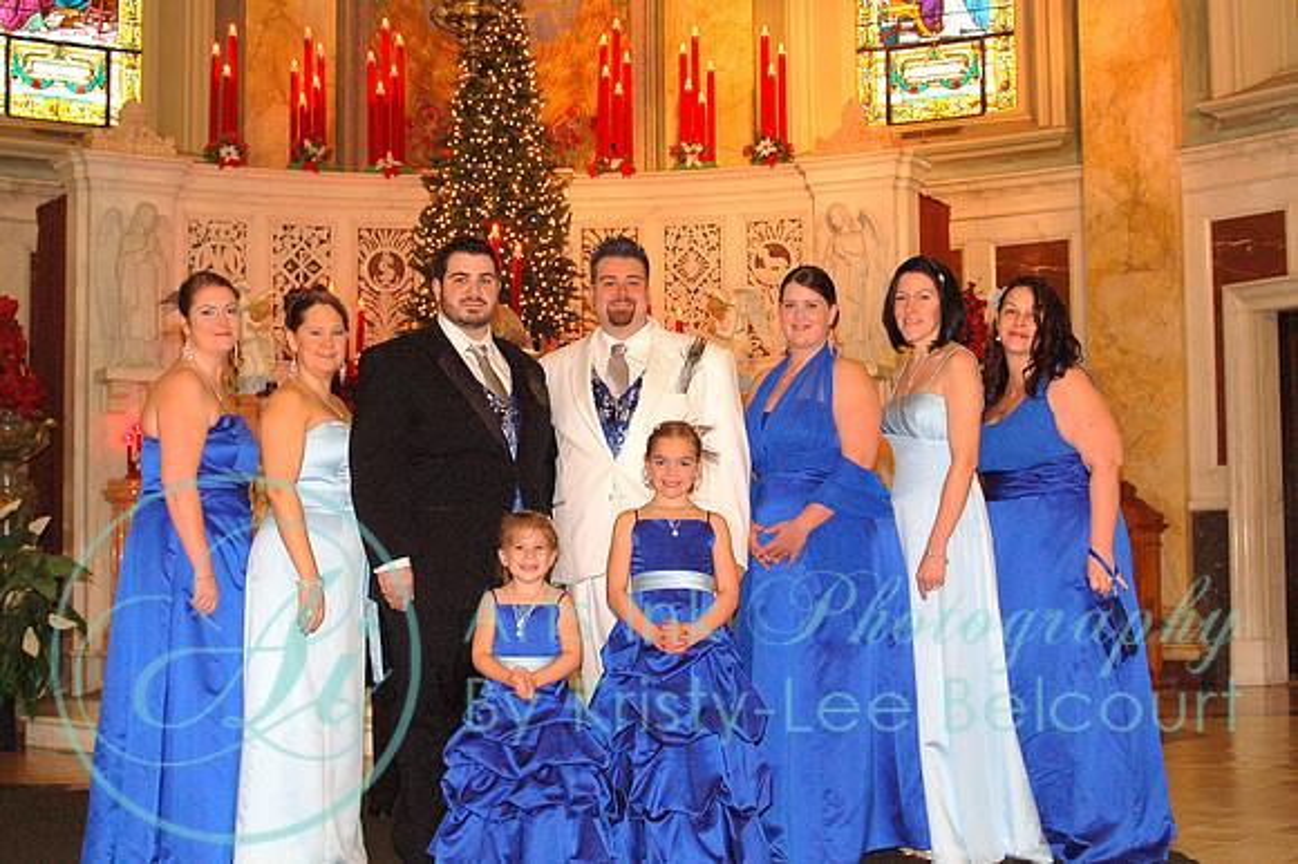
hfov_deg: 38.9
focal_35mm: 51
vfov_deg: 26.5
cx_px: 649
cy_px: 432
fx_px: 1838
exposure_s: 1/60
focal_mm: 34
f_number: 7.1
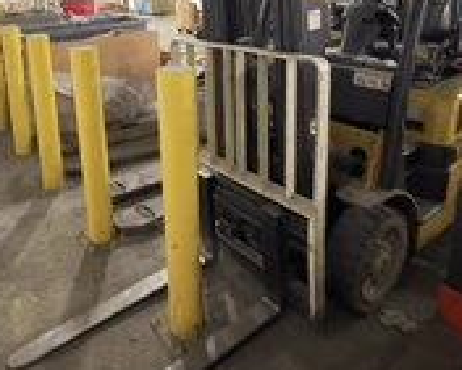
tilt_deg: -11.2
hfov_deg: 57.1
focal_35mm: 31
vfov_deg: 45.0
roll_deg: +1.9
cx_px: 213
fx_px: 424
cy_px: 79
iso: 1000
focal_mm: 2.22
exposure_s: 1/7
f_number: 2.2
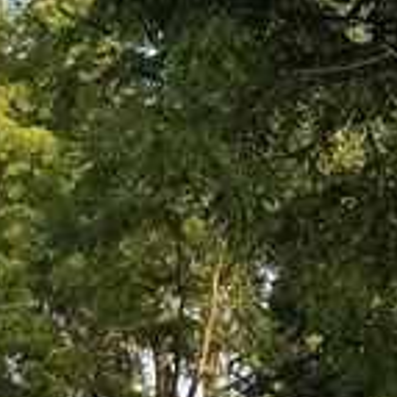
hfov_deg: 11.5
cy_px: 575
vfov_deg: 11.1
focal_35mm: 152
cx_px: 97
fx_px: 1972
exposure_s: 1/1032
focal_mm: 6.76
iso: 100
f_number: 1.78
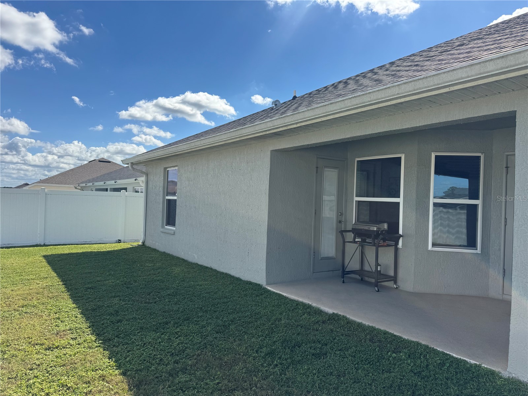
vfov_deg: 56.8
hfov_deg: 71.6
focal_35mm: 24
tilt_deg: -1.9
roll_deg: -1.7
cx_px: 264
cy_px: 198
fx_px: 366
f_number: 1.78
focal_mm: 6.76
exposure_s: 1/4310
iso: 80
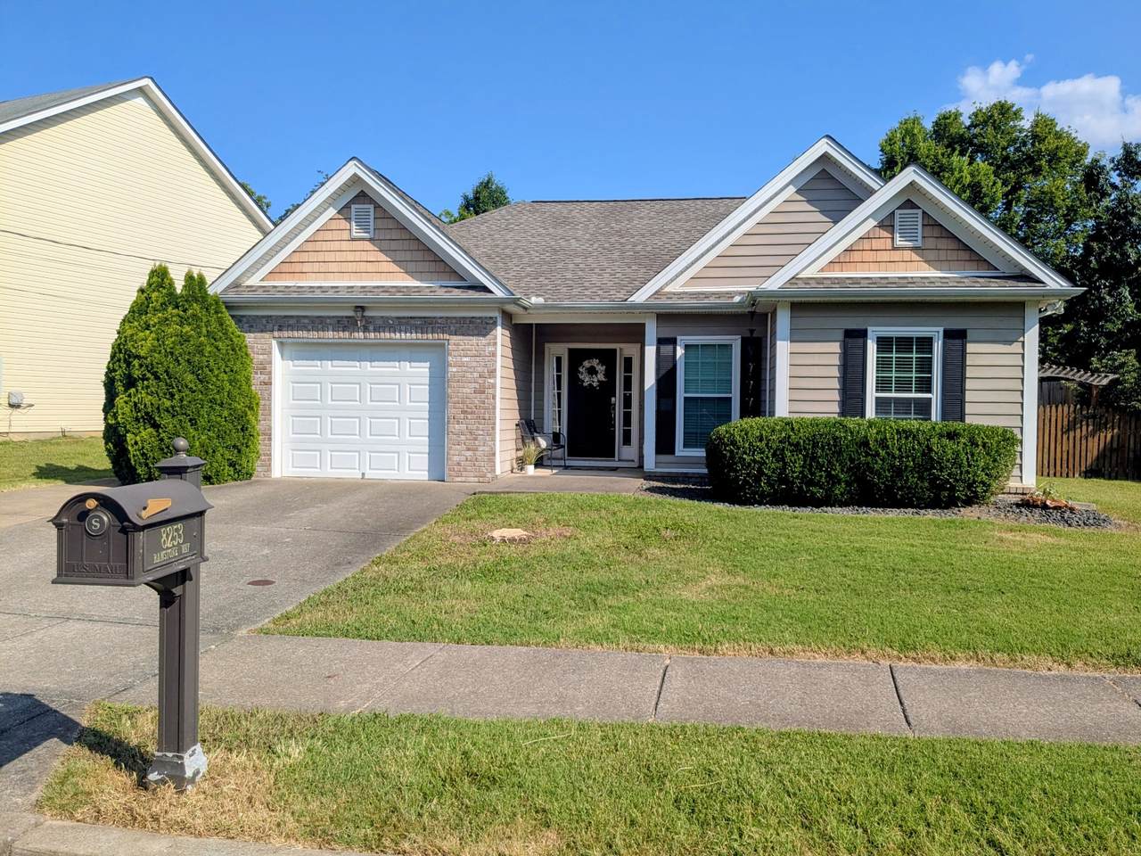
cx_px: 570
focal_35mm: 27
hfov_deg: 65.3
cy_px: 428
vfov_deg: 51.4
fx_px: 890
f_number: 1.73
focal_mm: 4.38
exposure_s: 1/5848
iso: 81
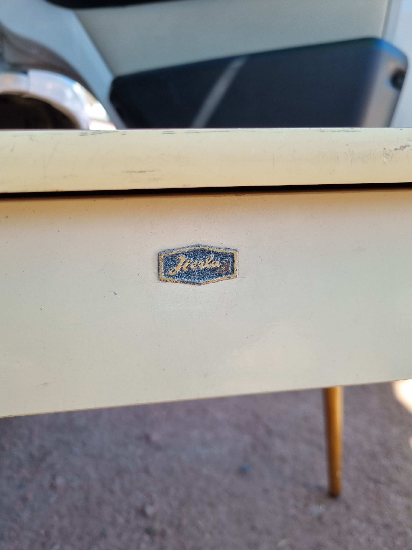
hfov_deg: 53.1
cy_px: 275
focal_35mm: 26
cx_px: 206
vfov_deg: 67.3
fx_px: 413
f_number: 1.8
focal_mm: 5.4
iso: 50
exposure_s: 1/468
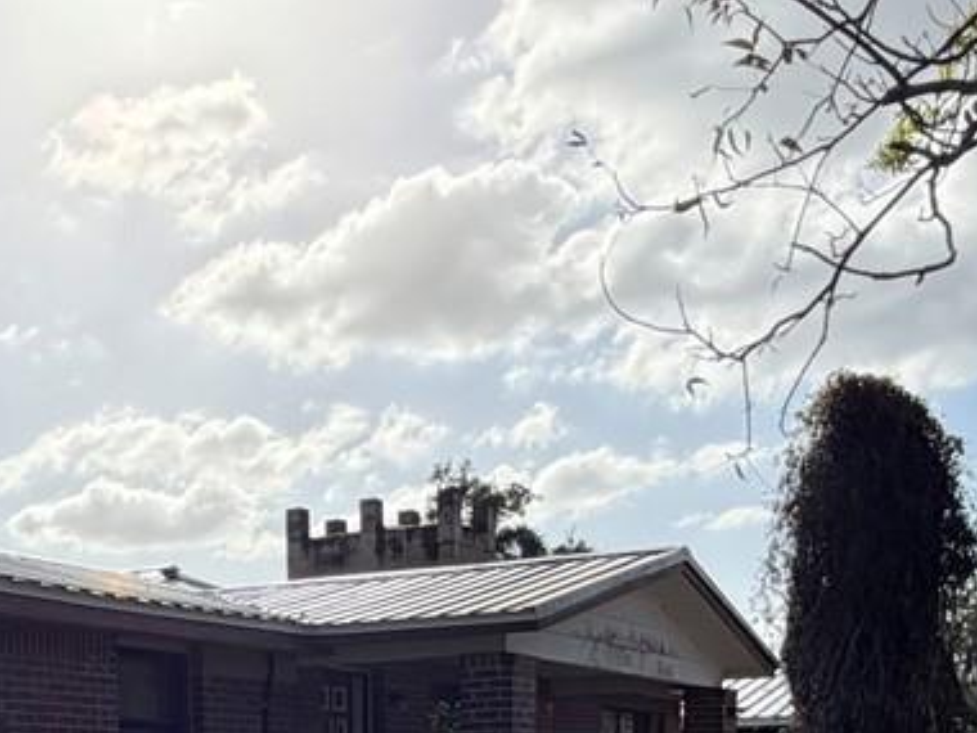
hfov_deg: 32.4
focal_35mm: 59
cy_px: 1044
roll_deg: +1.3
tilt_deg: -7.5
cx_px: 309
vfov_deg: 21.5
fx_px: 1665
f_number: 2.2
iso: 25
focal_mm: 2.22
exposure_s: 1/1259
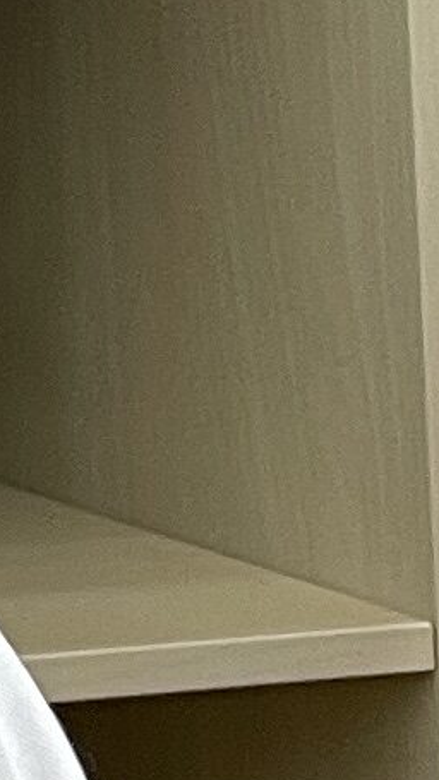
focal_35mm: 222
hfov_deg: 5.1
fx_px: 4593
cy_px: -967
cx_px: -1098
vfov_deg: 8.9
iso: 100
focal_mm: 2.71
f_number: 2.2
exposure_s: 1/60
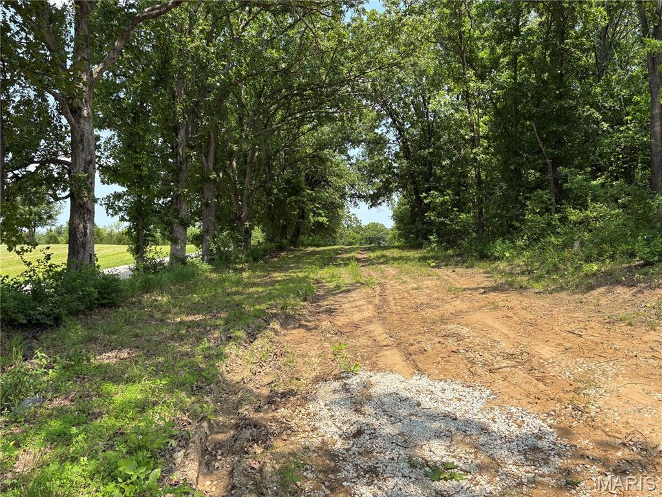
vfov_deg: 53.1
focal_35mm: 26
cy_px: 248
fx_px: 497
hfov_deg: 67.3
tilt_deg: +2.6
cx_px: 331
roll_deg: -0.9
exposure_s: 1/1451
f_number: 1.6
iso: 50
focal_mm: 5.96
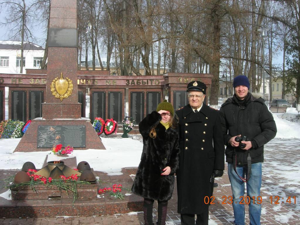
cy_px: 112
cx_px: 150
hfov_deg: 49.0
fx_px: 329
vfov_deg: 37.7
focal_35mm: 38
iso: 64
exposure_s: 1/378
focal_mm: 7.8
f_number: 4.8
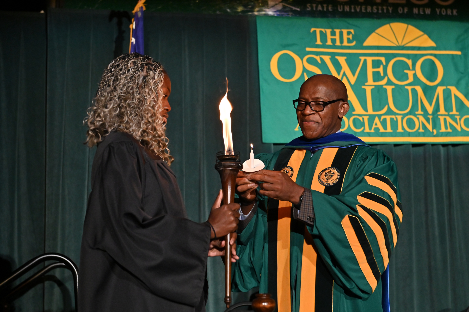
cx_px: 234
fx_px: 859
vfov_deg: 20.6
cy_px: 156
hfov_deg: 30.5
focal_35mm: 66
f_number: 5
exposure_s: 1/320
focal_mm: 66
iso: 3200
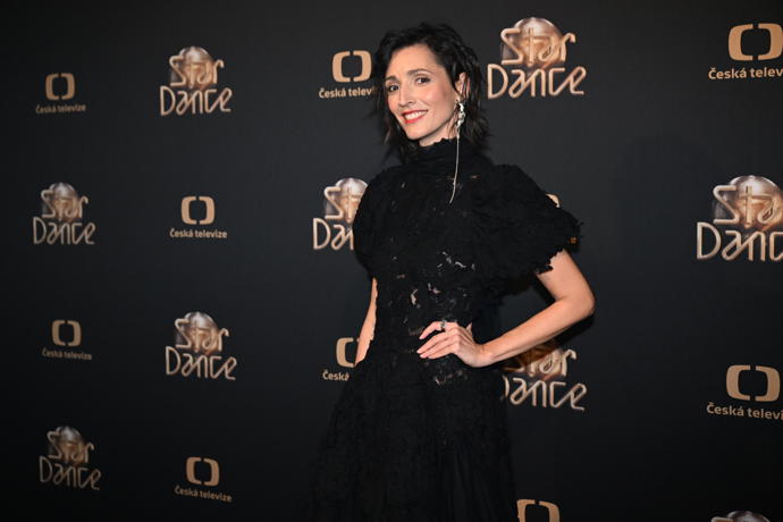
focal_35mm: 55
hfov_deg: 36.2
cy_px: 261
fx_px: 1196
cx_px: 392
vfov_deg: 24.6
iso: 4000
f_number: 4.5
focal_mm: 55
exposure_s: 1/200
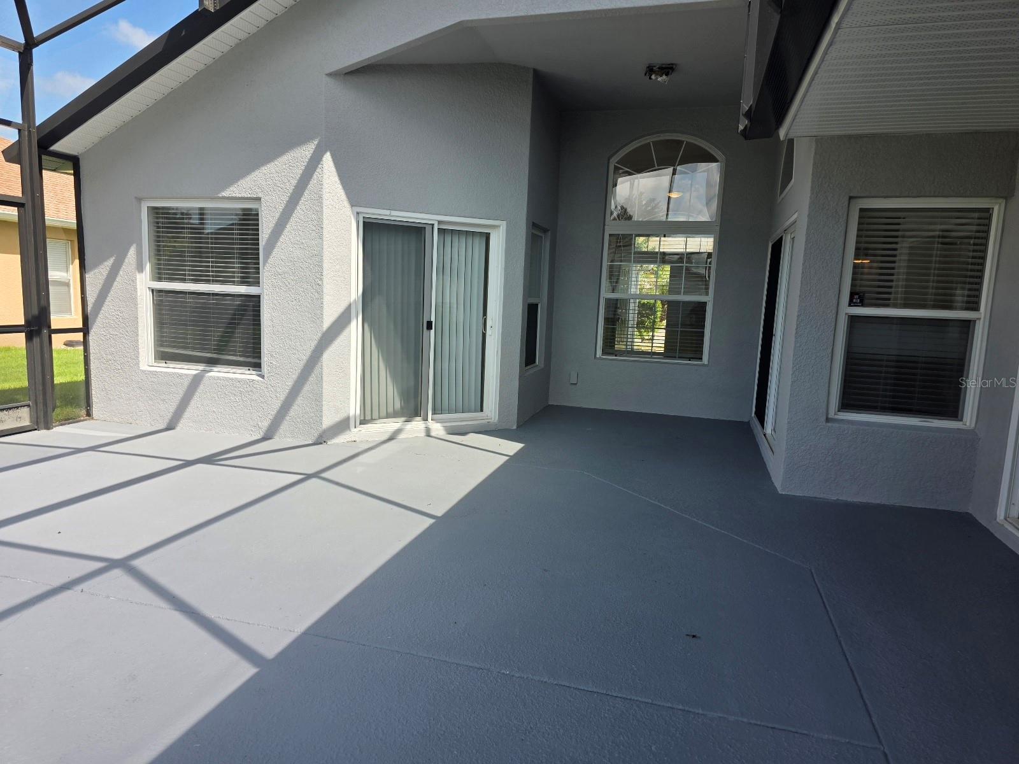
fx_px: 677
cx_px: 510
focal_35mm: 23
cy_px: 382
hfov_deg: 73.9
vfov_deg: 58.9
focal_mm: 6.3
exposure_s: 1/1250
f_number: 1.7
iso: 80
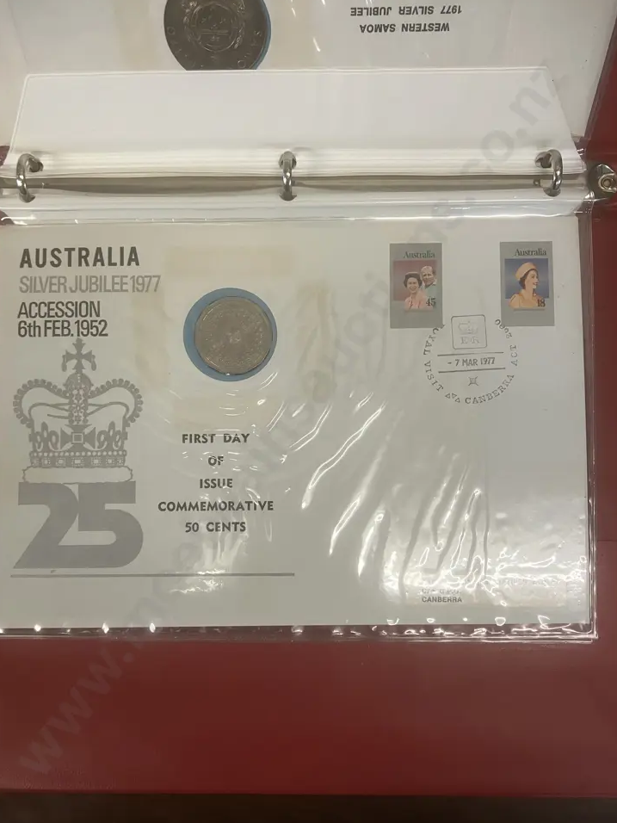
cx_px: 292
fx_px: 713
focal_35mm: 30
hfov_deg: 46.8
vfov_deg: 60.0
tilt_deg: -83.3
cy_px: 420
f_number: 1.8
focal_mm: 3.99
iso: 100
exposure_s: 1/50
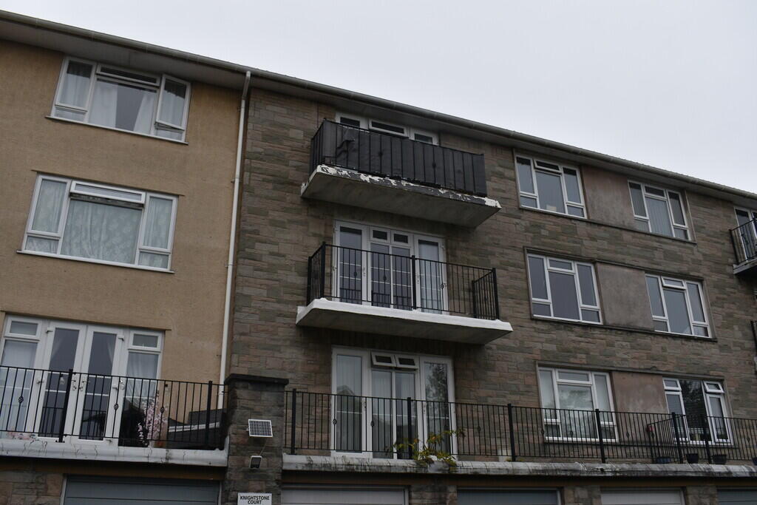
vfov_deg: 41.7
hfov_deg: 59.5
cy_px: 252
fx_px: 662
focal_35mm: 32
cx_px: 378
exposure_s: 1/250
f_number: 7.1
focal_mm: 21
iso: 200
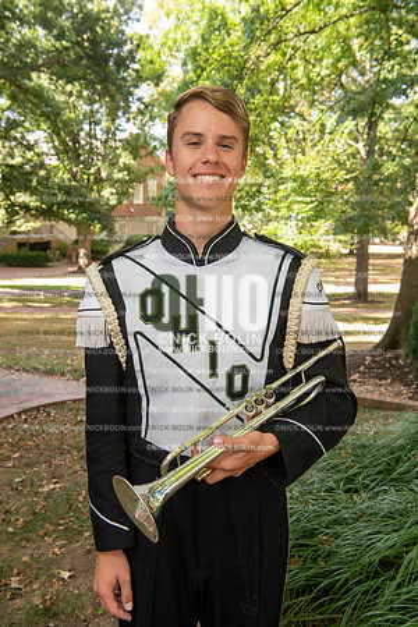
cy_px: 314
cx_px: 209
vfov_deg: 46.4
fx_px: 731
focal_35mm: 42
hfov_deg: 31.9
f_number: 8
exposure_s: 1/100
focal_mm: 42
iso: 500
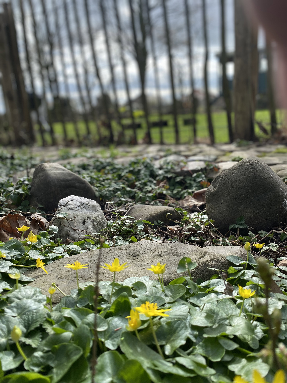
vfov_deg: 67.3
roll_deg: +4.9
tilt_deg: -13.1
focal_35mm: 26
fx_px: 287
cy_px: 192
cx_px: 144
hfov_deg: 53.1
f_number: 1.8
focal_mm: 4.25
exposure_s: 1/1157
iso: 32
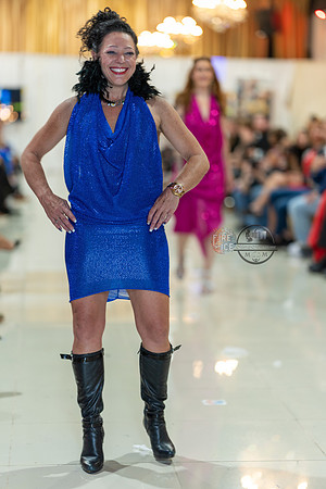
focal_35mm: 85
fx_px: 1154
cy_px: 244
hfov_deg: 16.1
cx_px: 163
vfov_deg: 23.9
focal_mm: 85
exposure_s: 1/160
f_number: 1.4
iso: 250
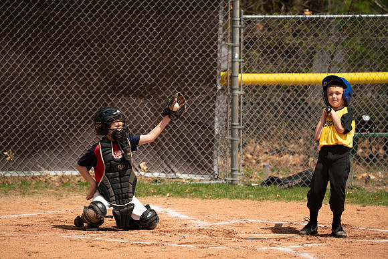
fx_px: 2663
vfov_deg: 5.6
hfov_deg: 8.3
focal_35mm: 247
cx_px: 194
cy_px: 130
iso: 1000
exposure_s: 1/2000
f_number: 5.6
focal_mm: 247
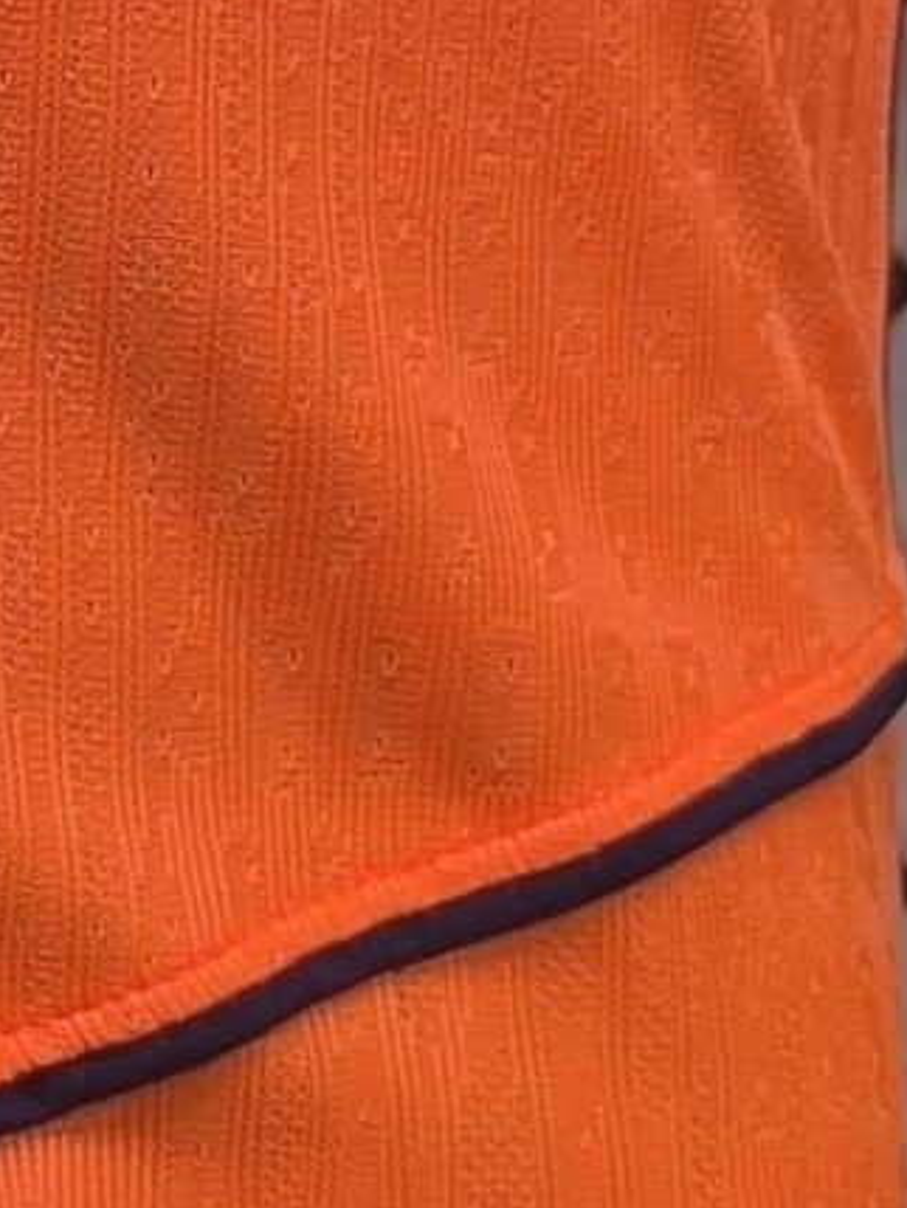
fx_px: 6390
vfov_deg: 10.6
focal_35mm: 183
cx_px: -614
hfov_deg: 7.9
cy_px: -269
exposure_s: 1/100
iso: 400
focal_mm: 6.14
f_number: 1.65
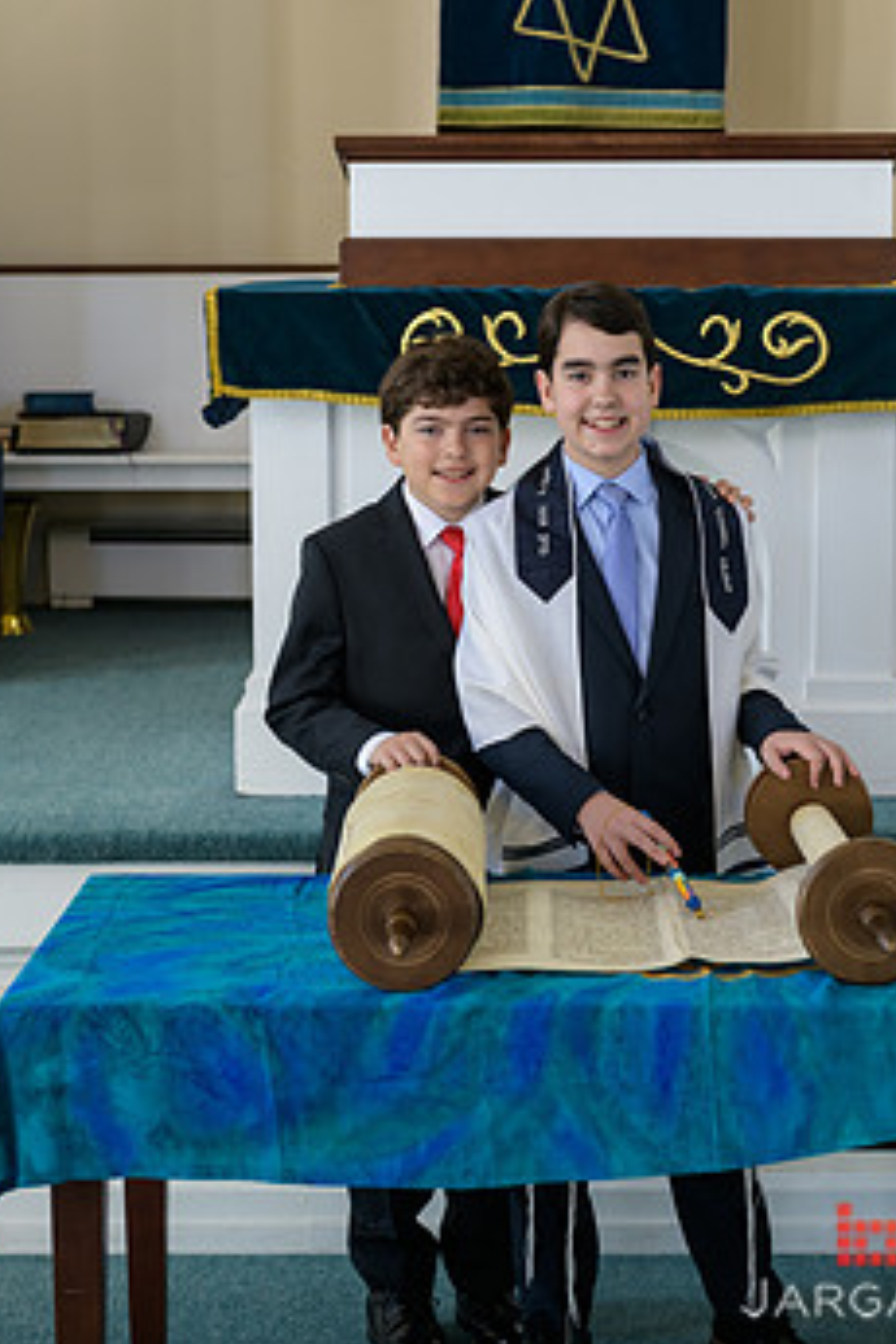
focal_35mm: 86
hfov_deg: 15.9
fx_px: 3210
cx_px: 526
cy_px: 526
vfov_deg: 23.6
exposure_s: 1/125
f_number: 3.2
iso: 400
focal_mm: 66
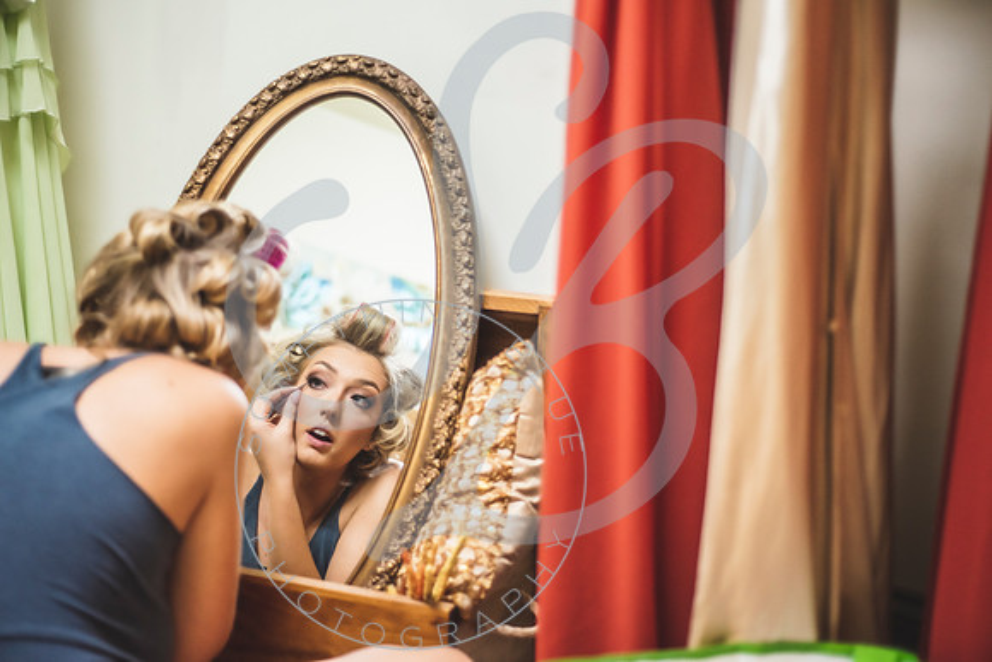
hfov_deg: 39.6
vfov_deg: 27.0
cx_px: 496
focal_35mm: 50
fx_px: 1378
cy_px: 331
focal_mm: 50
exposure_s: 1/200
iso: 1000
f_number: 1.8
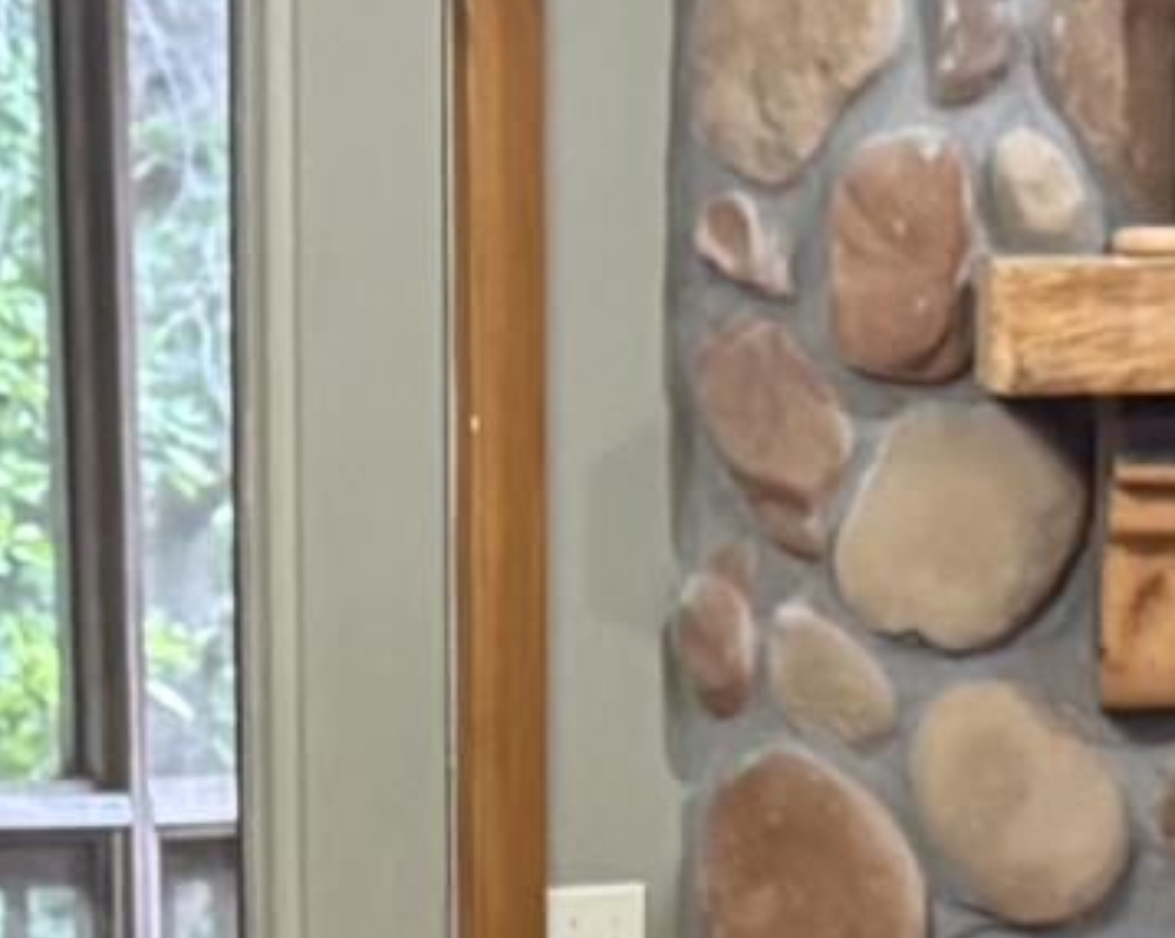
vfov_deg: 7.6
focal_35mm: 197
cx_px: 615
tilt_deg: -10.0
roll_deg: +0.5
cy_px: 1771
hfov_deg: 9.8
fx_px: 6845
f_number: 1.78
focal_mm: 6.76
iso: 640
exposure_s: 1/60
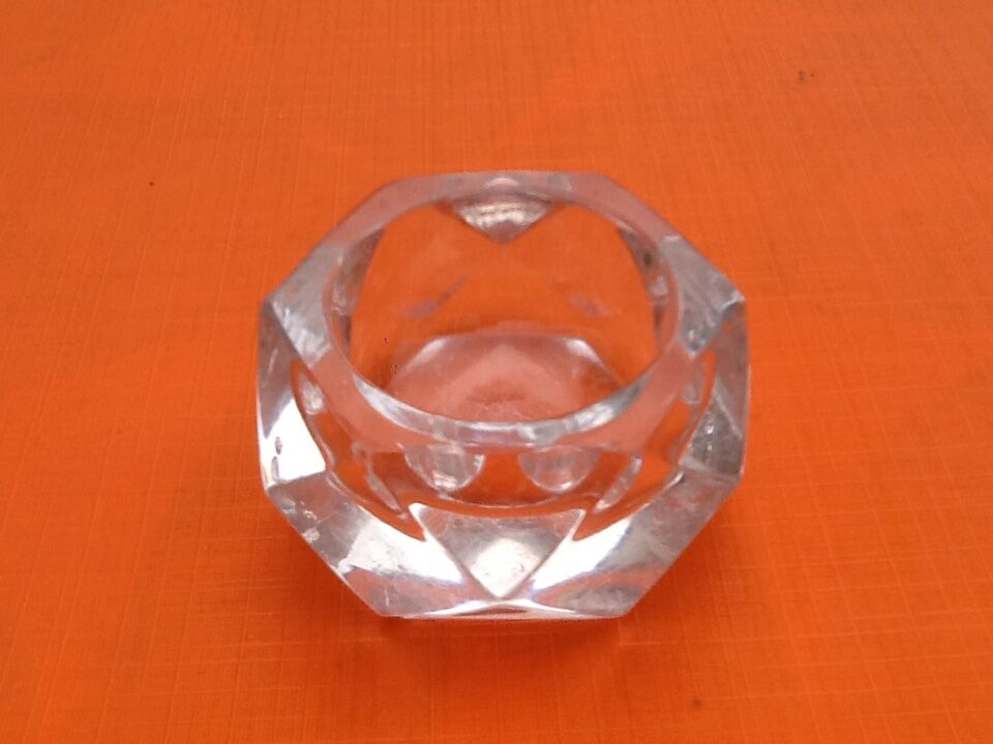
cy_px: 372
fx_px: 1262
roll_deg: +3.4
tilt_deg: -44.8
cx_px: 496
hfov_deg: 42.9
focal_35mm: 44
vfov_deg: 32.9
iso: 40
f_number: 2.4
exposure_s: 1/469
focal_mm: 2.03
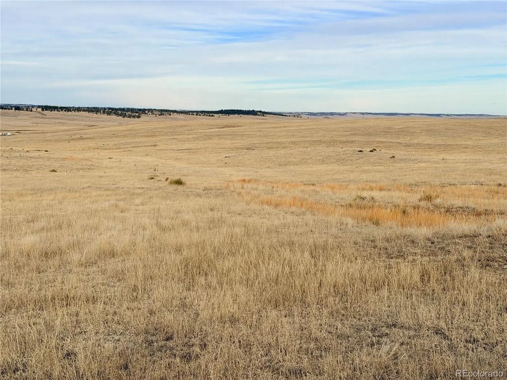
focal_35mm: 48
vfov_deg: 30.3
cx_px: 254
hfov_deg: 39.7
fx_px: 703
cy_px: 190
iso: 64
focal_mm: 6.76
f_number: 1.78
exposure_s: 1/4878
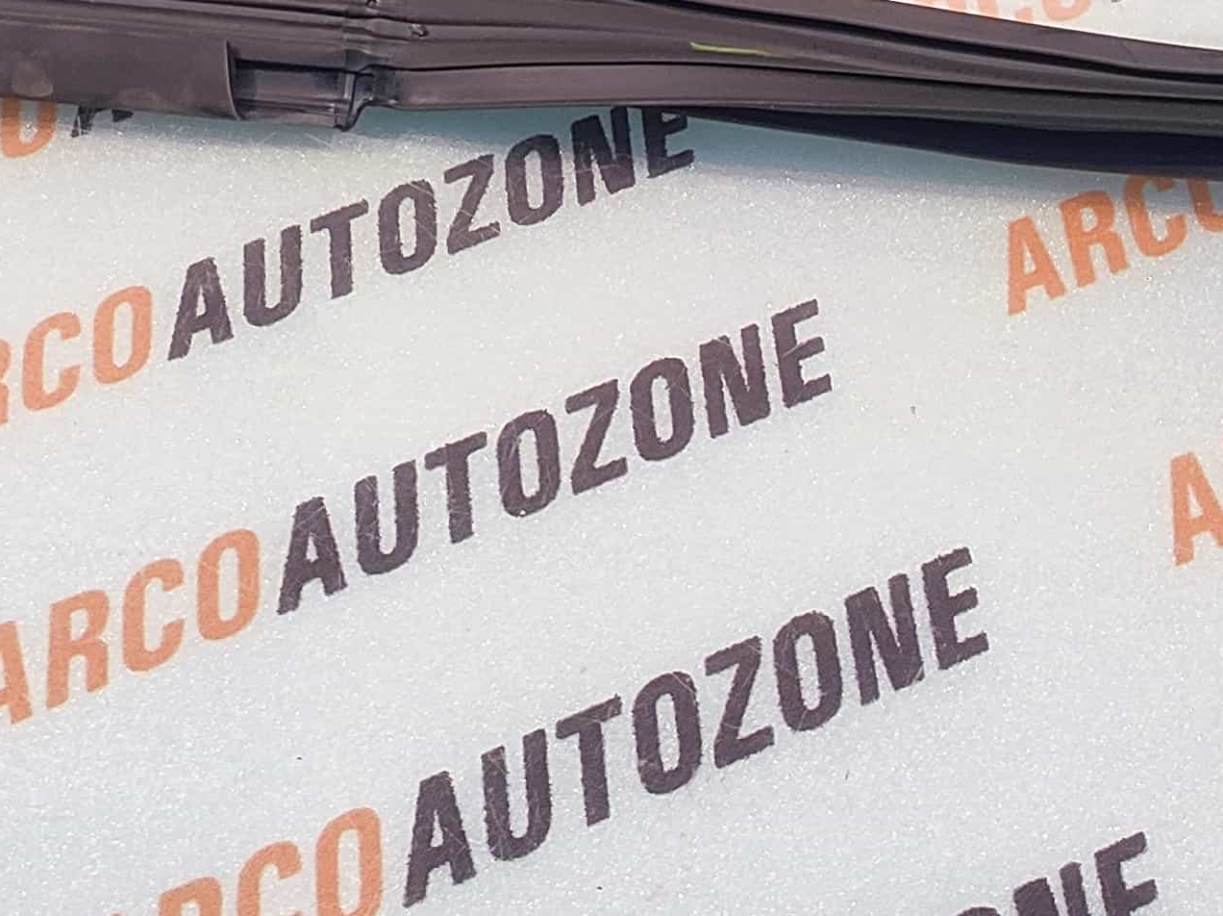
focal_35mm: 62
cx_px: 434
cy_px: -385
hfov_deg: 31.0
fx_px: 2189
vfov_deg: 20.7
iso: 230
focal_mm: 4.74
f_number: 1.79
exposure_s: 1/33
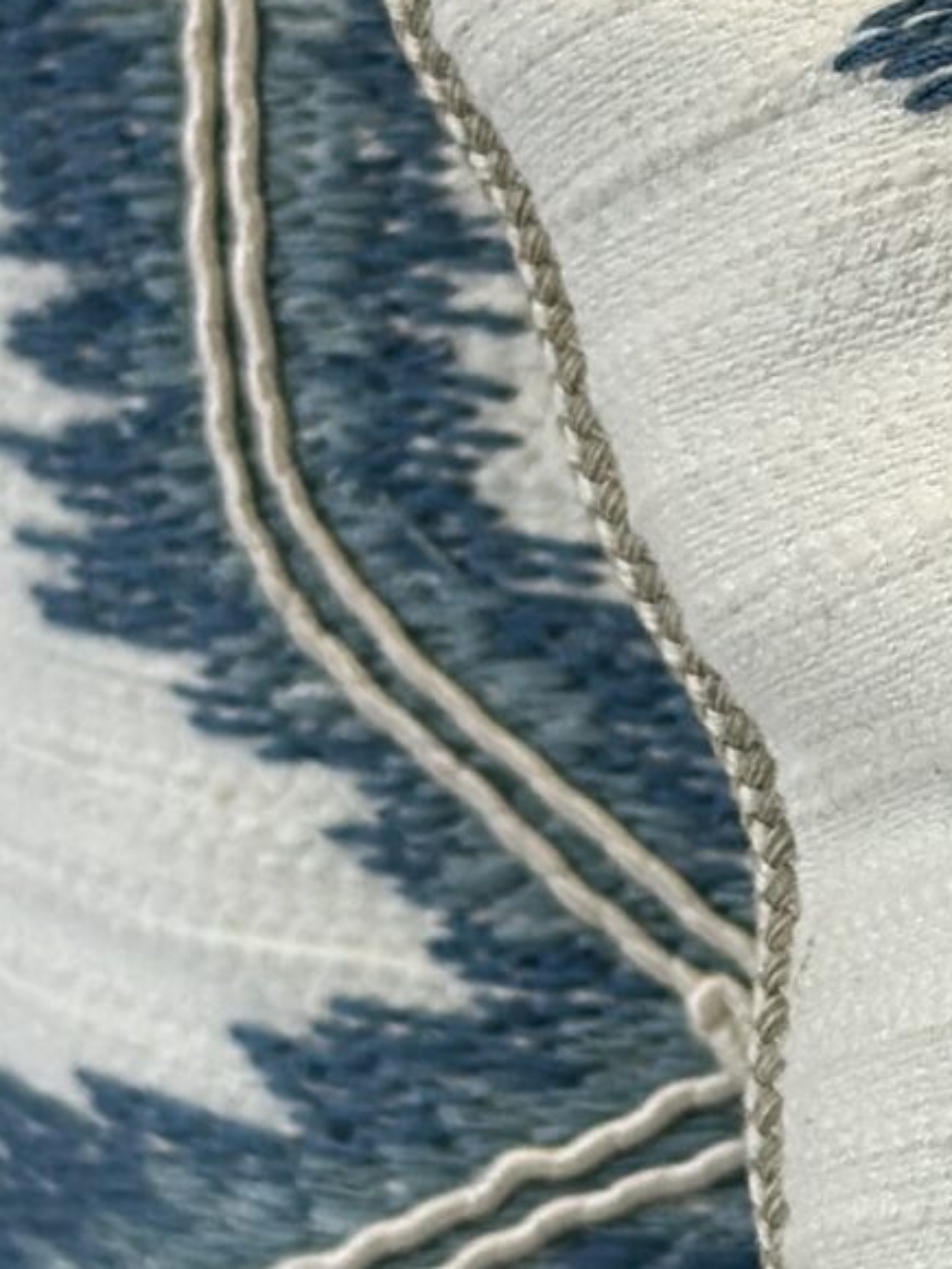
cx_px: 1328
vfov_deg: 9.3
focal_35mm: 212
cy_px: 744
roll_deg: +0.0
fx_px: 7774
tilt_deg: -17.8
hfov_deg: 6.9
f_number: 1.78
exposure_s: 1/371
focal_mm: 6.86
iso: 80
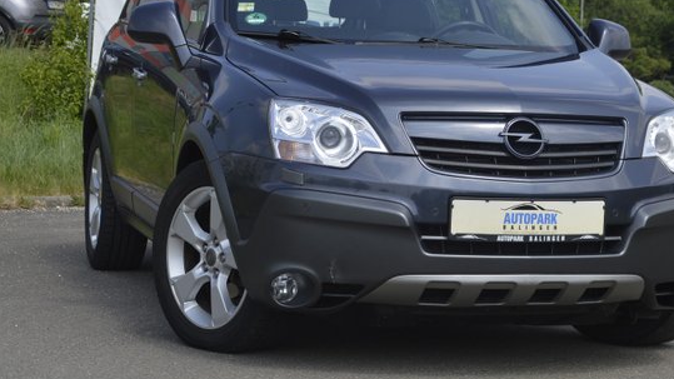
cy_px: 163
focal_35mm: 97
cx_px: 399
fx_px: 1733
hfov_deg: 22.0
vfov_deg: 12.5
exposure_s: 1/250
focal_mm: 52
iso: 100
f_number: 8
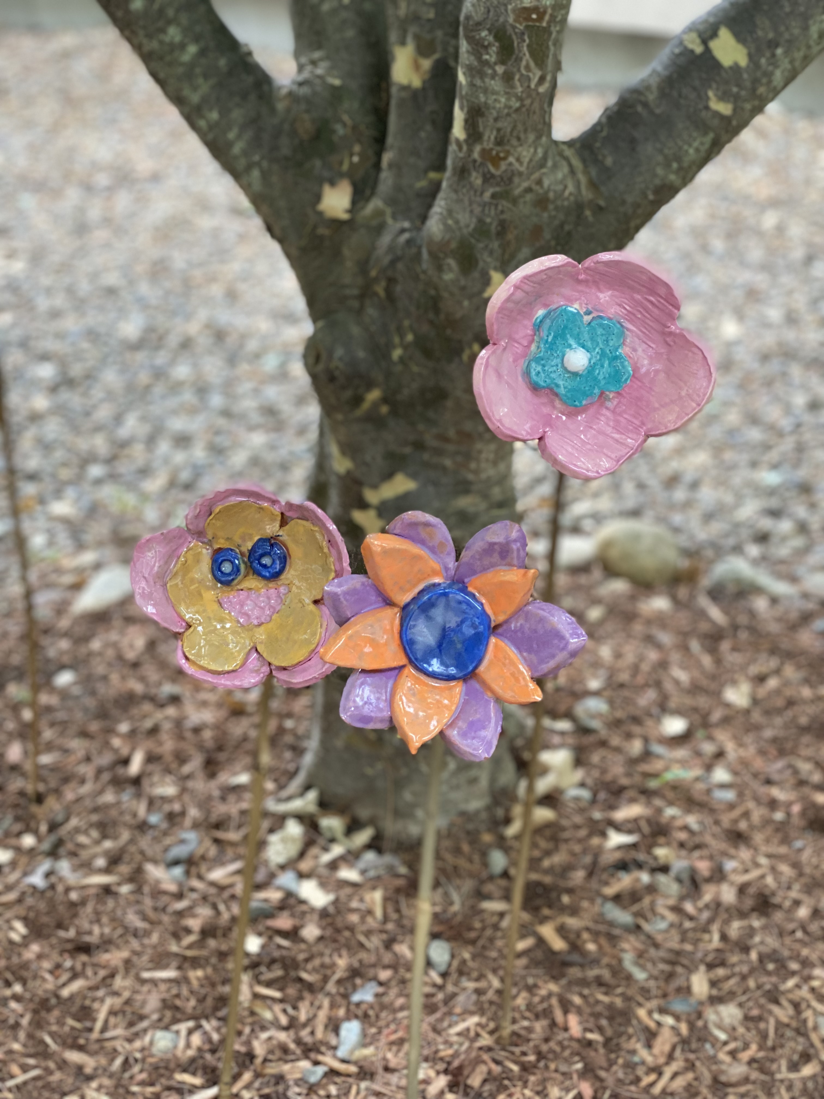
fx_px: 1650
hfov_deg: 28.0
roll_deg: -1.7
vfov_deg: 36.8
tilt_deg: -24.7
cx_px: 412
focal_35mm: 52
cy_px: 550
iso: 160
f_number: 2
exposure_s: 1/122
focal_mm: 6
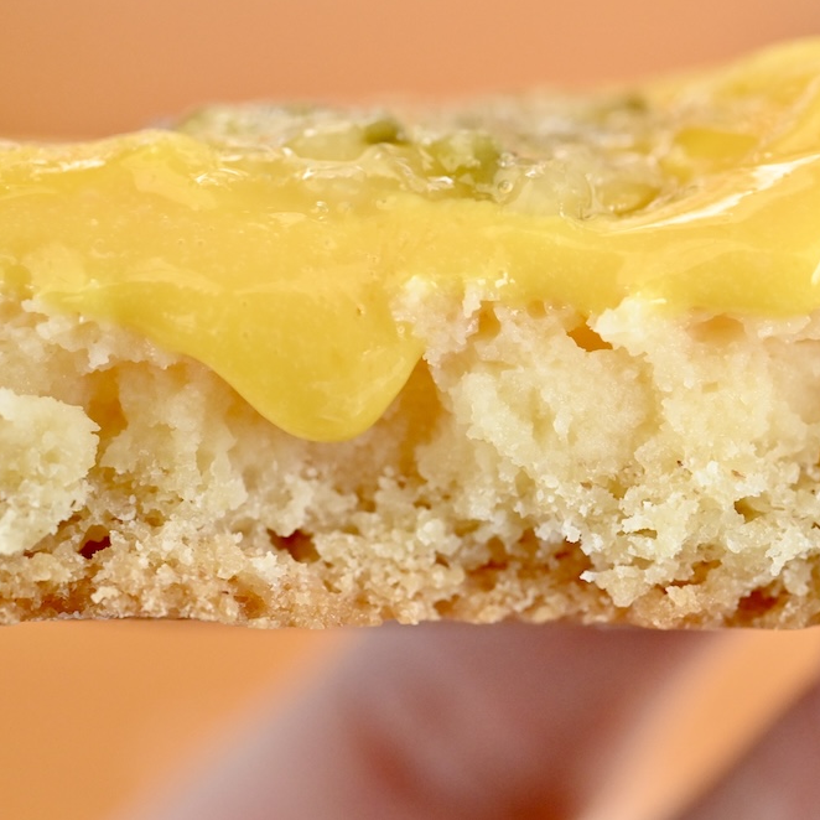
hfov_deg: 22.5
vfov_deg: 22.5
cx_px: 401
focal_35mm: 77
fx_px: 2064
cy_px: 408
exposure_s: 1/160
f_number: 9
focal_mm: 60
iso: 4000
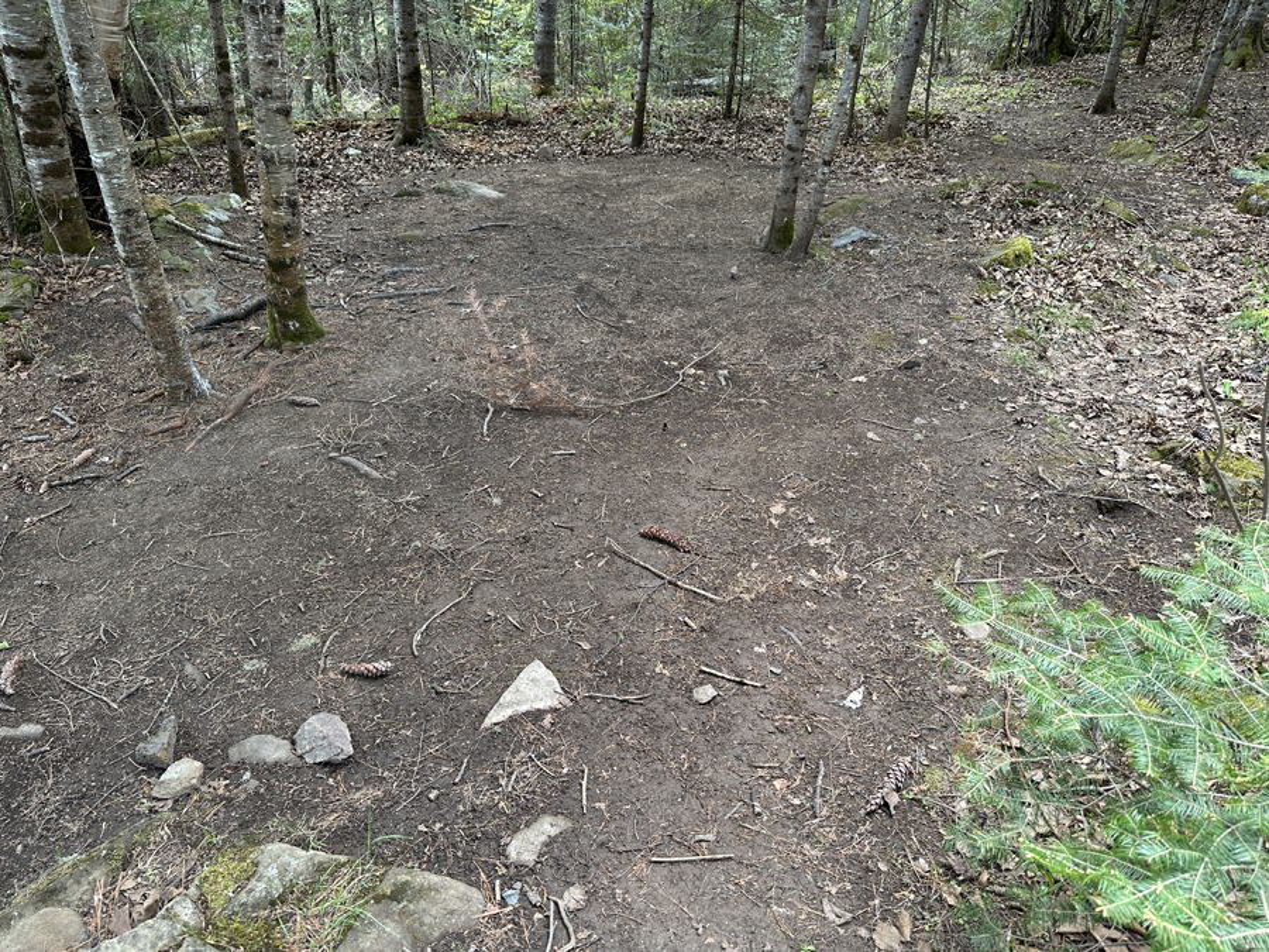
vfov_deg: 56.8
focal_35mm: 24
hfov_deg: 71.6
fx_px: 880
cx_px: 634
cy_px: 476
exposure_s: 1/150
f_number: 1.78
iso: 64
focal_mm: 6.86
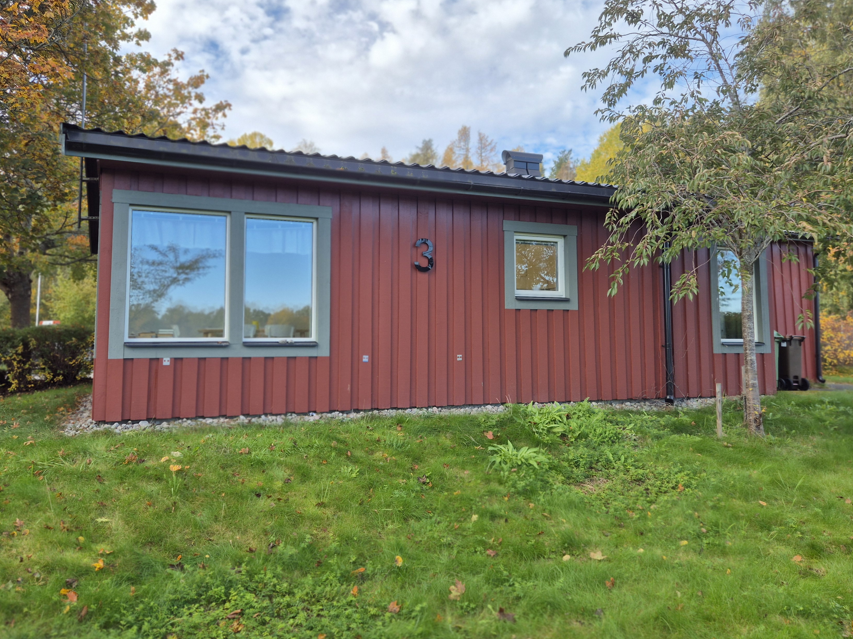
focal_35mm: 28
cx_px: 426
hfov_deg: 63.4
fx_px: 690
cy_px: 286
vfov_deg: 49.7
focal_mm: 5.4
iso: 25
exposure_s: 1/522
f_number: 1.8
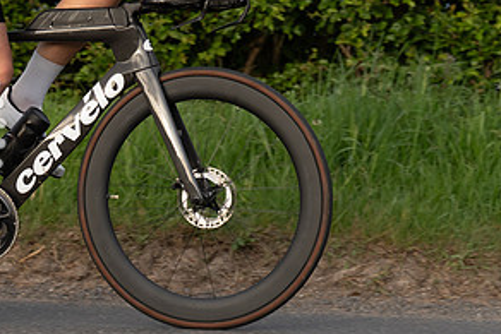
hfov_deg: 11.6
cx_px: -17
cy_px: -25
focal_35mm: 175
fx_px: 2437
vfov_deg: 7.8
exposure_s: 1/1000
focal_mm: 70
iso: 640
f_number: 4
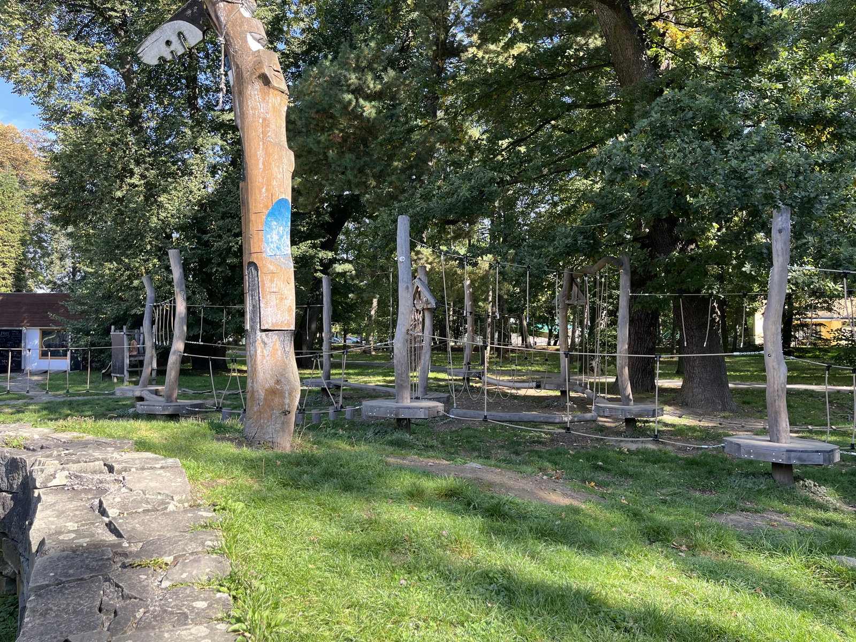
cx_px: 428
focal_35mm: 26
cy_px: 321
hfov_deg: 67.3
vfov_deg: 53.1
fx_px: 643
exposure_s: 1/369
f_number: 1.6
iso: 50
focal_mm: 5.1
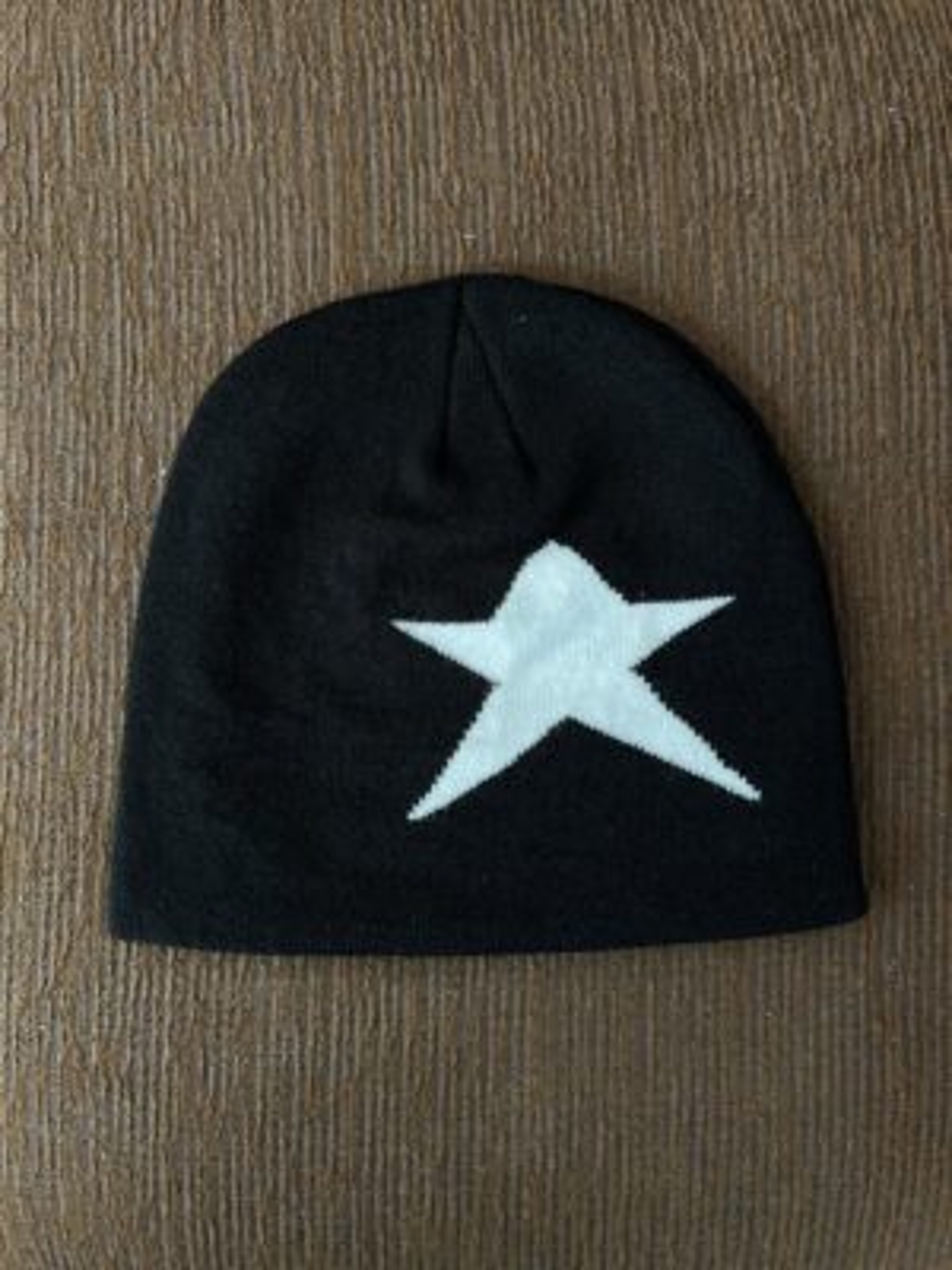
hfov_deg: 53.1
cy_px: 635
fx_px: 953
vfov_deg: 67.3
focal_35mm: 26
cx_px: 476
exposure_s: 1/50
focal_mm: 5.7
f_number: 1.5
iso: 125
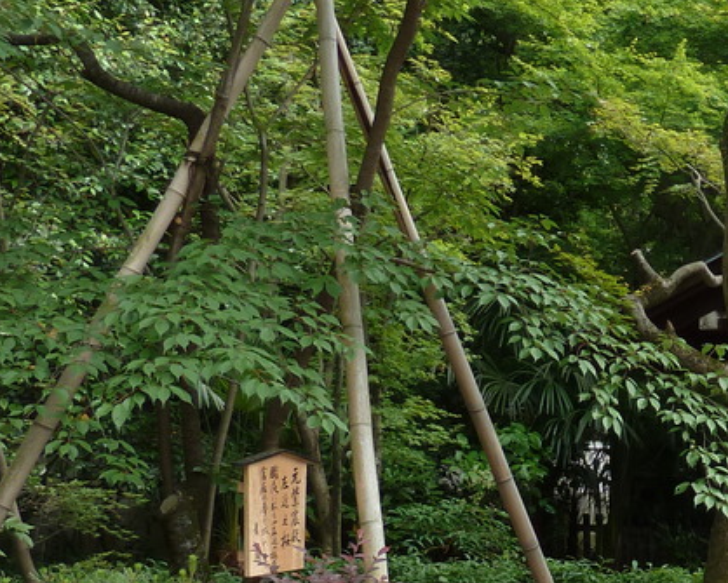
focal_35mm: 70
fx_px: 1509
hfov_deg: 23.6
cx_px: 972
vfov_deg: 21.5
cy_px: 491
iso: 80
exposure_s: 1/160
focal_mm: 4.1
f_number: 3.3
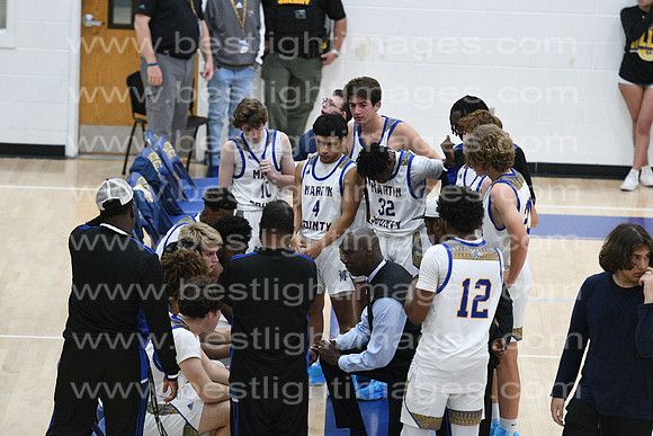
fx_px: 4626
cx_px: 326
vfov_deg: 5.4
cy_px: 218
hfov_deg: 8.1
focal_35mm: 255
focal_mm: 170
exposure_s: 1/800
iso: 8000
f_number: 3.5
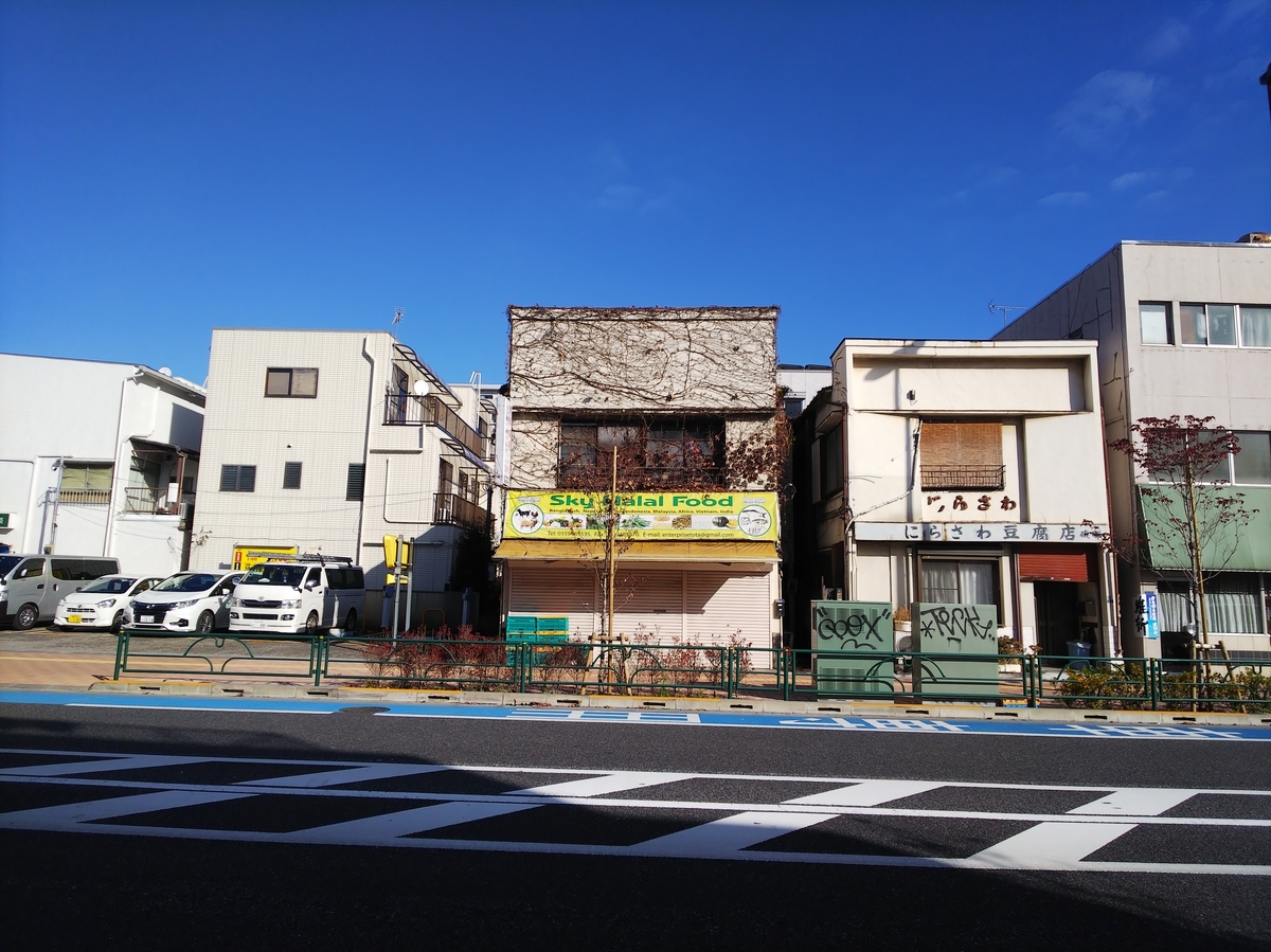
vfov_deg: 61.0
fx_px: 807
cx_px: 636
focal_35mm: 22
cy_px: 476
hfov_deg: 76.4
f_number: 1.94
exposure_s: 1/1804
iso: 32
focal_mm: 3.4
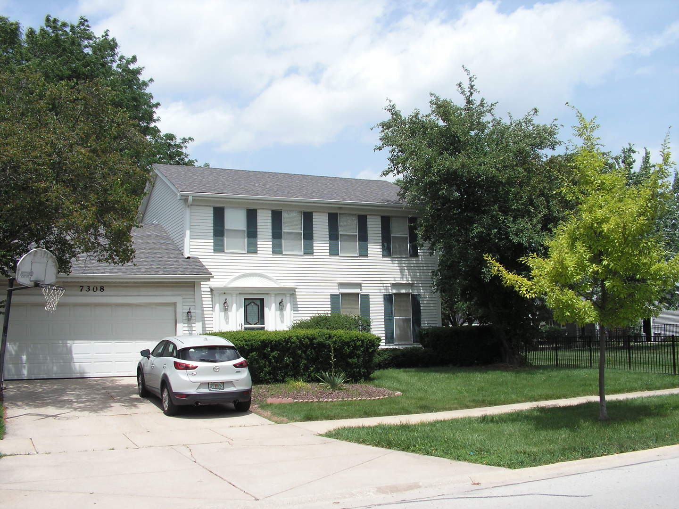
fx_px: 706
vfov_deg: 39.7
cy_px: 254
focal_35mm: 36
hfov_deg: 51.4
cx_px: 340
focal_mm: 6
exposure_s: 1/320
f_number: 4.8
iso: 50
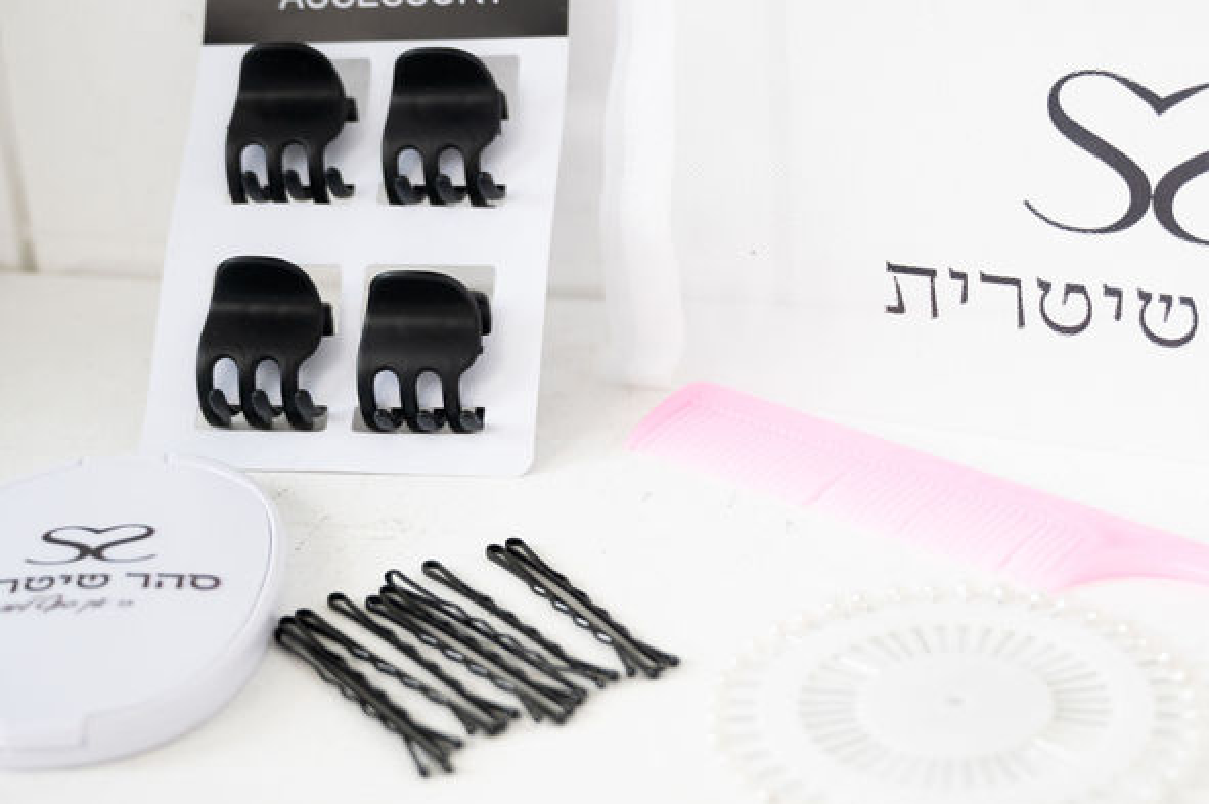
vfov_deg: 17.5
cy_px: 416
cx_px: 851
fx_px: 2617
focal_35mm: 78
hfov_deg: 25.8
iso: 200
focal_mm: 45
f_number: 4
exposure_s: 1/100
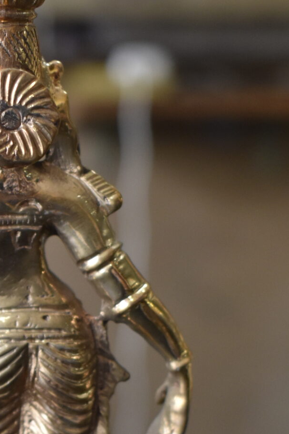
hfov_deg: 13.5
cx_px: 53
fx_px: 1216
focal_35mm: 101
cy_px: 385
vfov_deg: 19.9
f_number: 4
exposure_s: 1/60
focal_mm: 24
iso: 900
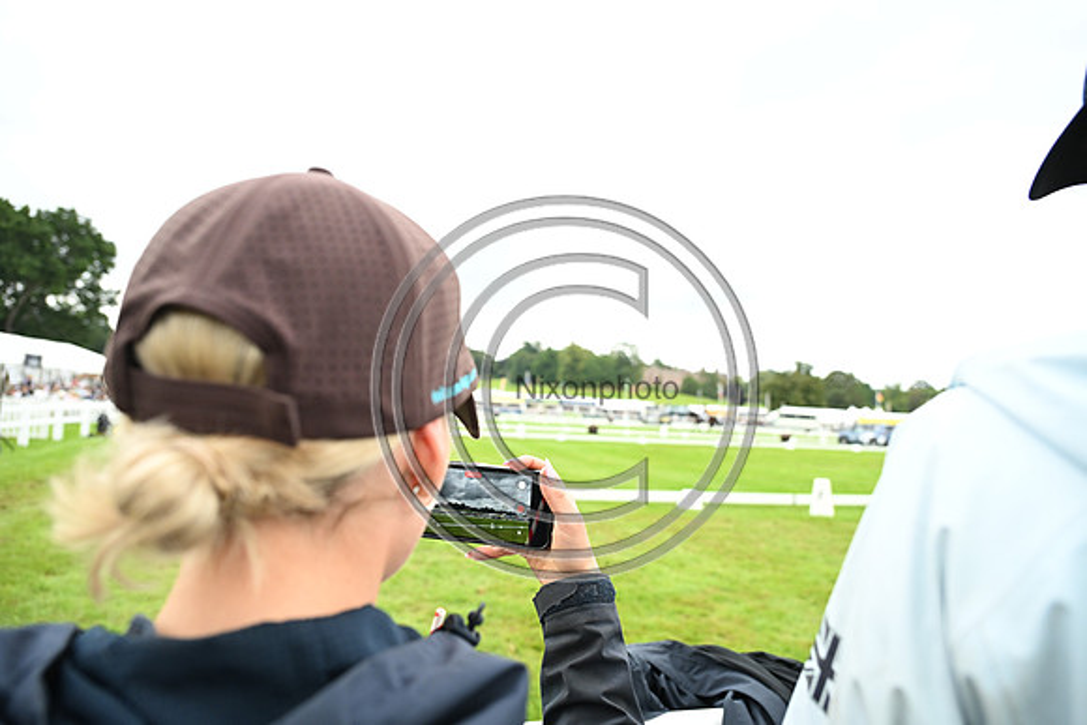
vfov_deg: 53.2
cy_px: 362
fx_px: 725
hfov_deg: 73.7
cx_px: 544
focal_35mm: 24
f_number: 4
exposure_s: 1/1600
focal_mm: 24
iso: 1600
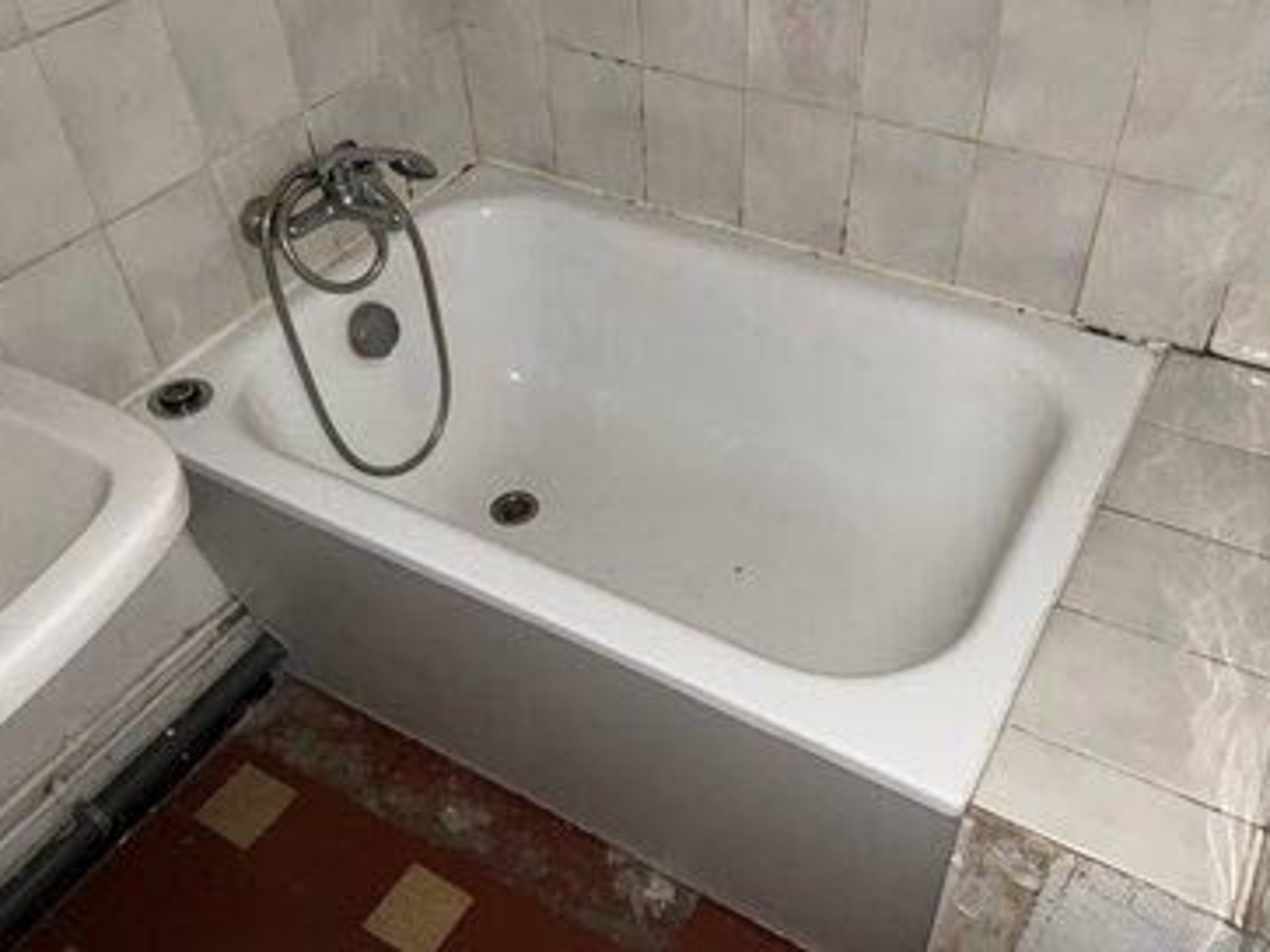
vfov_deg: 44.1
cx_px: 675
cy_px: 469
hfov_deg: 56.8
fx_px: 1174
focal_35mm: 32
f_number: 1.8
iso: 40
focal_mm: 3
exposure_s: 1/29
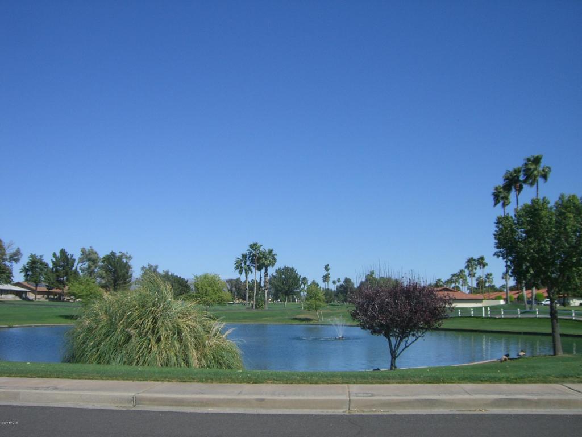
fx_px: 639
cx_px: 291
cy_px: 218
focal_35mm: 38
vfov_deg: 37.7
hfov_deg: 49.0
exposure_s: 1/1000
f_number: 4.3
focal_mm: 6.2
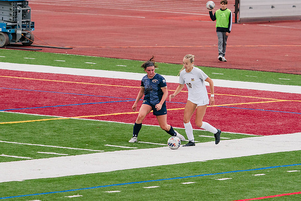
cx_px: 151
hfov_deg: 6.3
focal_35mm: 327
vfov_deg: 4.2
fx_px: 2737
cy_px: 85
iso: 640
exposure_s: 1/1600
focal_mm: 200
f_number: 5.6
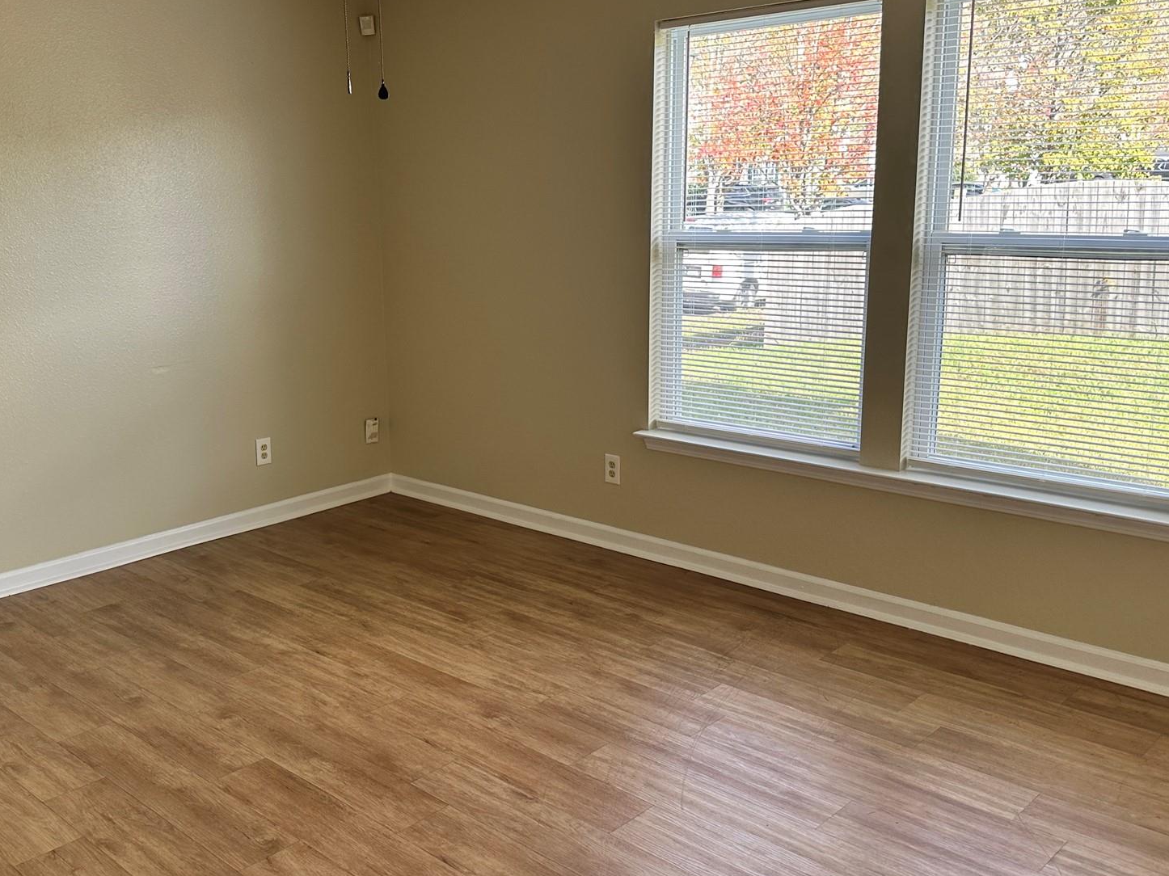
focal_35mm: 34
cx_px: 475
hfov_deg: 53.6
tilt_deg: -12.3
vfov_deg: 41.8
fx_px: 1148
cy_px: 431
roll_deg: +1.6
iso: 100
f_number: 1.78
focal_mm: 6.86
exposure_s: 1/171
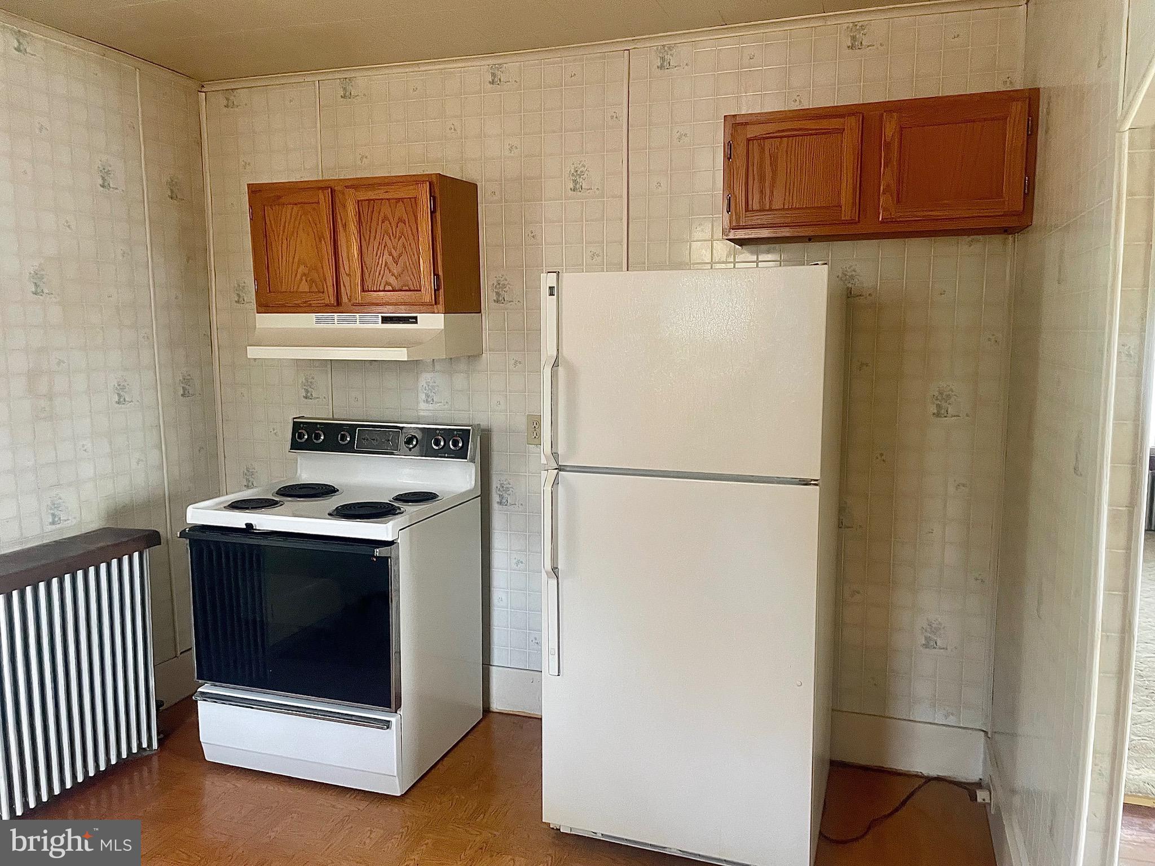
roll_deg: -0.6
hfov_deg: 67.3
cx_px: 578
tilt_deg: -6.8
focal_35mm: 26
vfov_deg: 53.1
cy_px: 433
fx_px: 868
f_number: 1.6
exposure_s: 1/60
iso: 250
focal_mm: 4.2
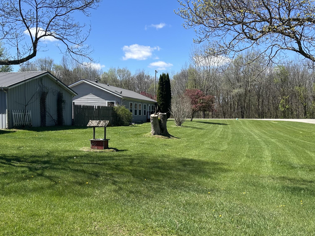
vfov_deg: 36.7
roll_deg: +0.6
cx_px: 151
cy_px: 138
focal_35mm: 39
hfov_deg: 47.9
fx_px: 355
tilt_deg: -4.2
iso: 50
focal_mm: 5.7
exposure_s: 1/2695
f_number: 1.5
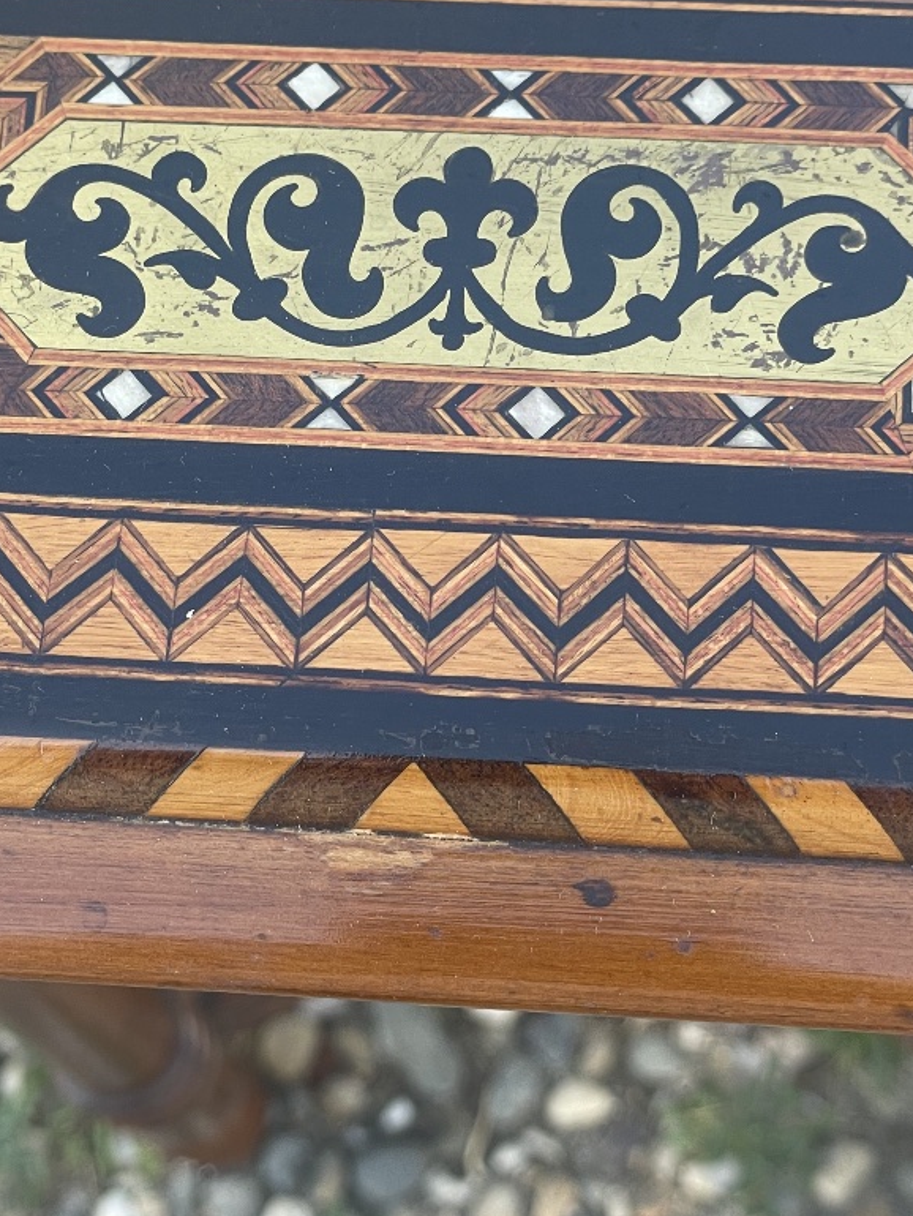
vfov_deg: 24.1
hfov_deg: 18.2
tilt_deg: -69.6
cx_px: 480
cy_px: 479
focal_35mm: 81
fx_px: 2847
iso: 40
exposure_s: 1/99
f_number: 2
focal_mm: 6
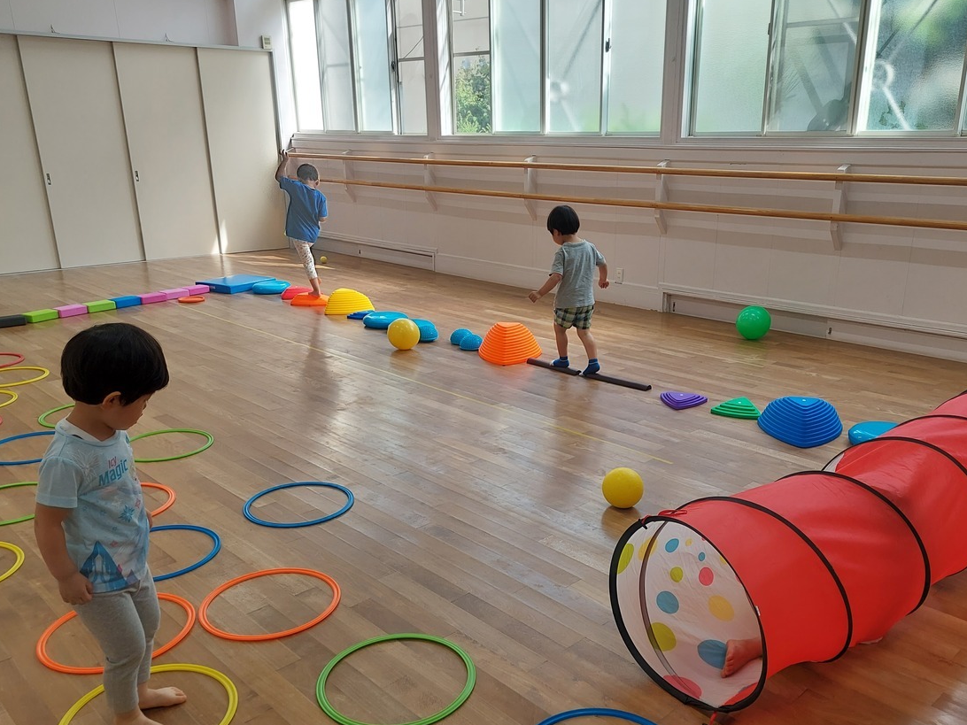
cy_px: 412
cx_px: 525
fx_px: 810
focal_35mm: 29
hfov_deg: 61.6
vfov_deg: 48.1
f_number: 1.8
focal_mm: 5.23
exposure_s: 1/120
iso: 50
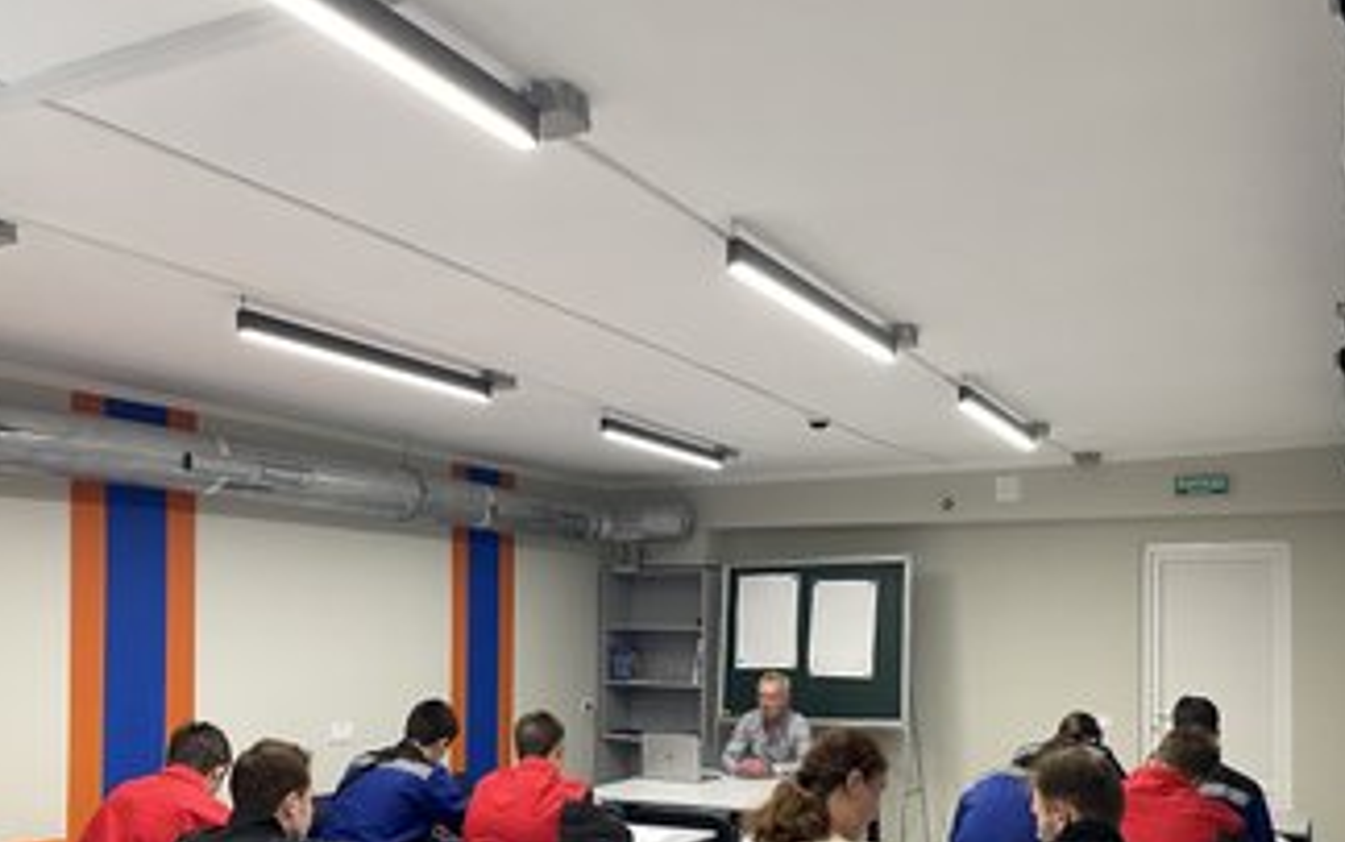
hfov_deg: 56.6
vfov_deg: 36.6
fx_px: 1247
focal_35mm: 34
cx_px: 731
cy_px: 610
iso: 80
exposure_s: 1/50
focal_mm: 4.2
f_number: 1.6
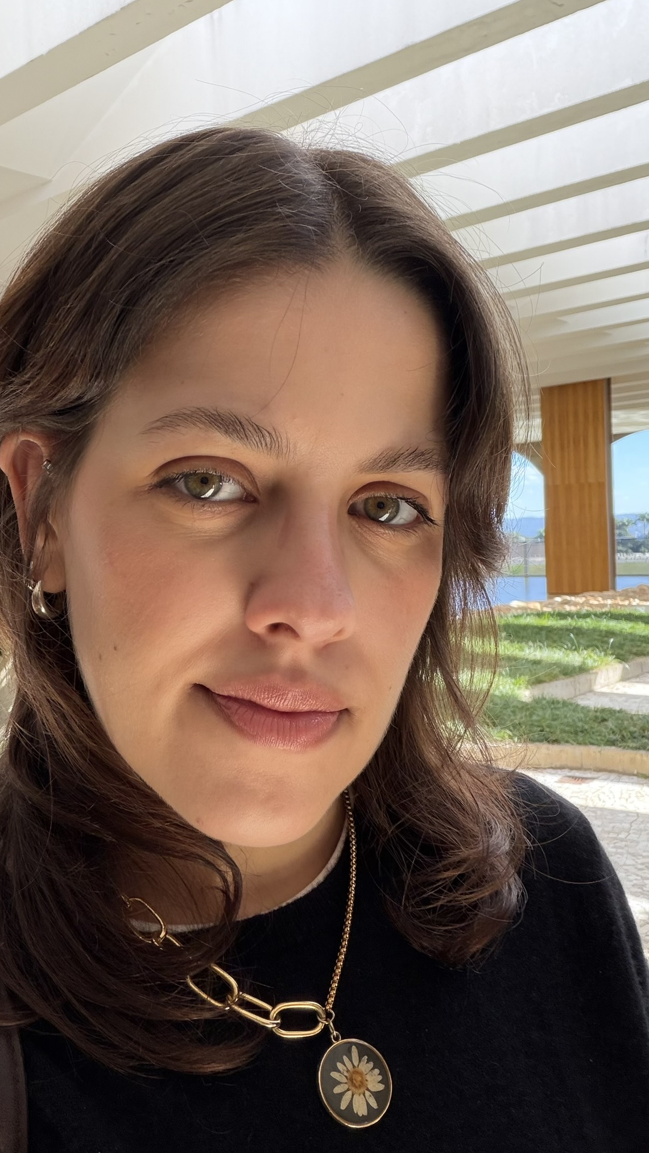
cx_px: 269
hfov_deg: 35.6
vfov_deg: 59.5
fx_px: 1009
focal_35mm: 33
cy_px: 576
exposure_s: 1/217
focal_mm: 2.71
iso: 80
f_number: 1.9
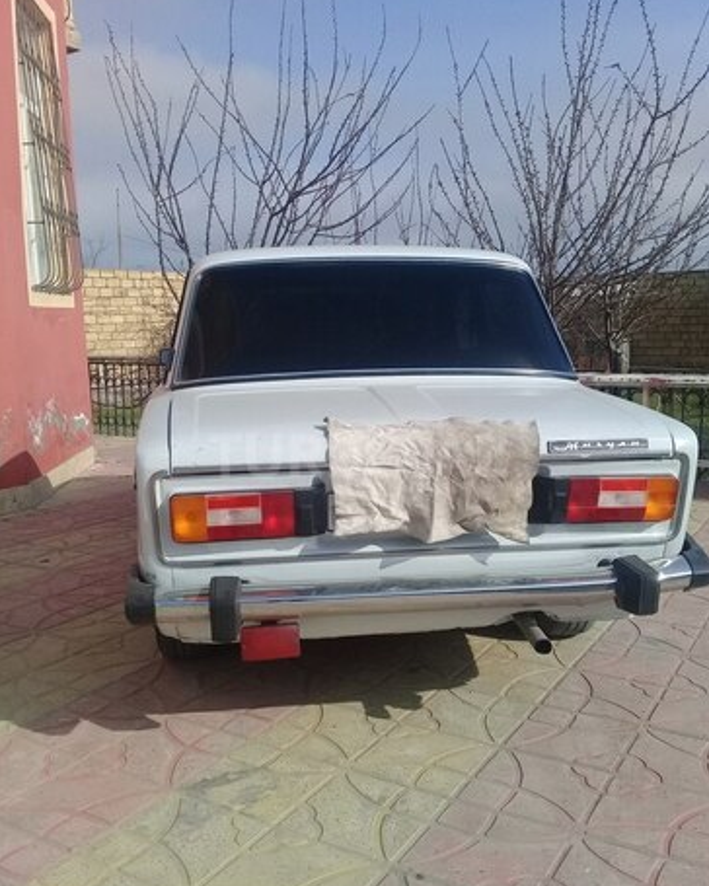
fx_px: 866
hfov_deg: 44.5
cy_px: 456
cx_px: 358
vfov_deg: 54.2
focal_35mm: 33
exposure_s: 1/2123
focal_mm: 3.3
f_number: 2.2
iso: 50
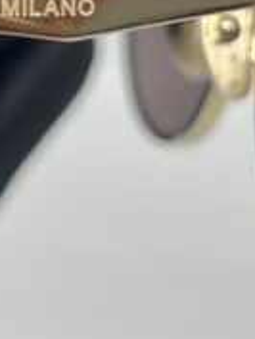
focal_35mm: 150
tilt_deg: -34.8
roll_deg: -3.0
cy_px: 13
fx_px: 1472
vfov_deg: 13.0
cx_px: 31
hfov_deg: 9.9
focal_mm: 5.7
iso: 50
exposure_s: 1/100
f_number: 1.5
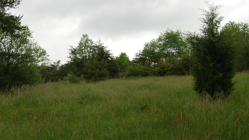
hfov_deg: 38.9
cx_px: 89
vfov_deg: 22.6
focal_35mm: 53
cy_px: 64
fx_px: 350
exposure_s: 1/200
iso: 200
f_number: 10
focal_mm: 20
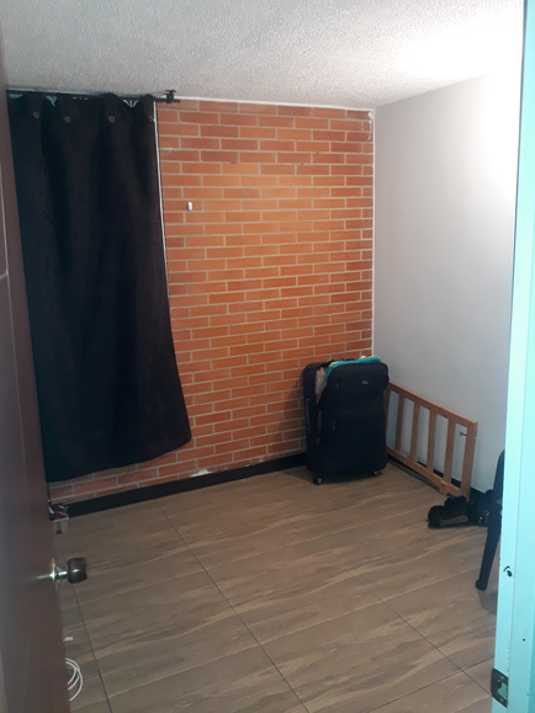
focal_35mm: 28
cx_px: 259
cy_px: 346
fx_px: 577
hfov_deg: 49.7
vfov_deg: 63.4
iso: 160
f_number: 1.9
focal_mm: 3.6
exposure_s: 1/15
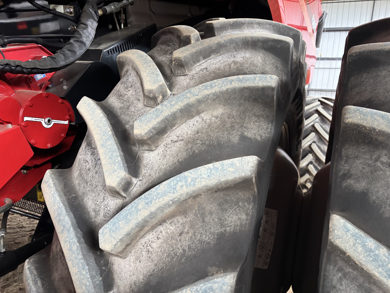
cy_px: 146
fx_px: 293
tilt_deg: -8.5
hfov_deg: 67.3
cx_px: 195
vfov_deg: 53.1
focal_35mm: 26
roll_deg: -3.4
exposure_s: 1/60
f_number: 1.6
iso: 400
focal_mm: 5.96
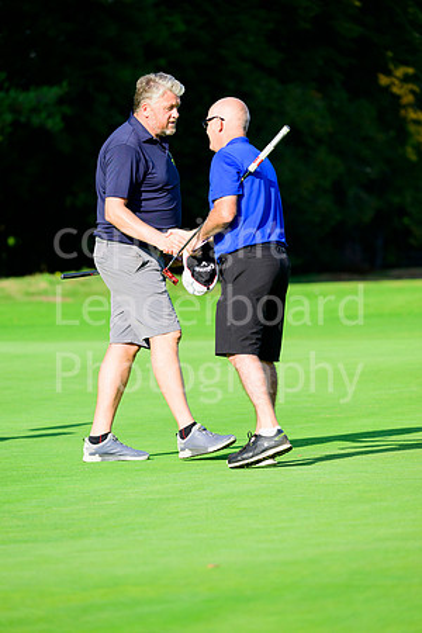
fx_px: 3868
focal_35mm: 220
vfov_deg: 9.4
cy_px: 316
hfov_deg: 6.2
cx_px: 211
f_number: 5.6
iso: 640
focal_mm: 220
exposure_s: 1/2500
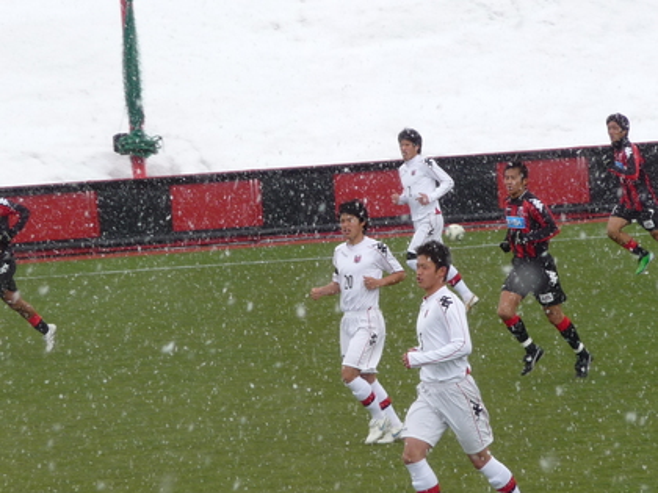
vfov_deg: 3.7
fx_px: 7603
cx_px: 329
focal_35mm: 400
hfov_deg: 5.0
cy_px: 246
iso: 100
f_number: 4.9
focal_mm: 40.9
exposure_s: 1/200
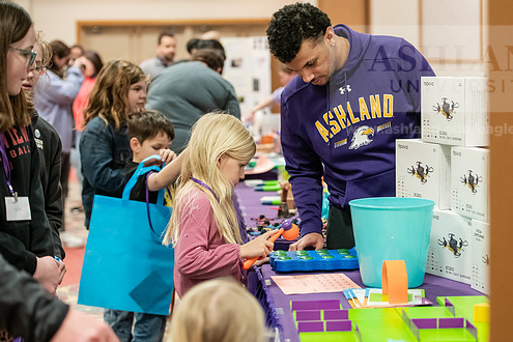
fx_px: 1168
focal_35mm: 82
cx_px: 298
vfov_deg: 16.6
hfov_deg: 24.7
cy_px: 151
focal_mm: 70
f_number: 3.2
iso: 3200
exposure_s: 1/200
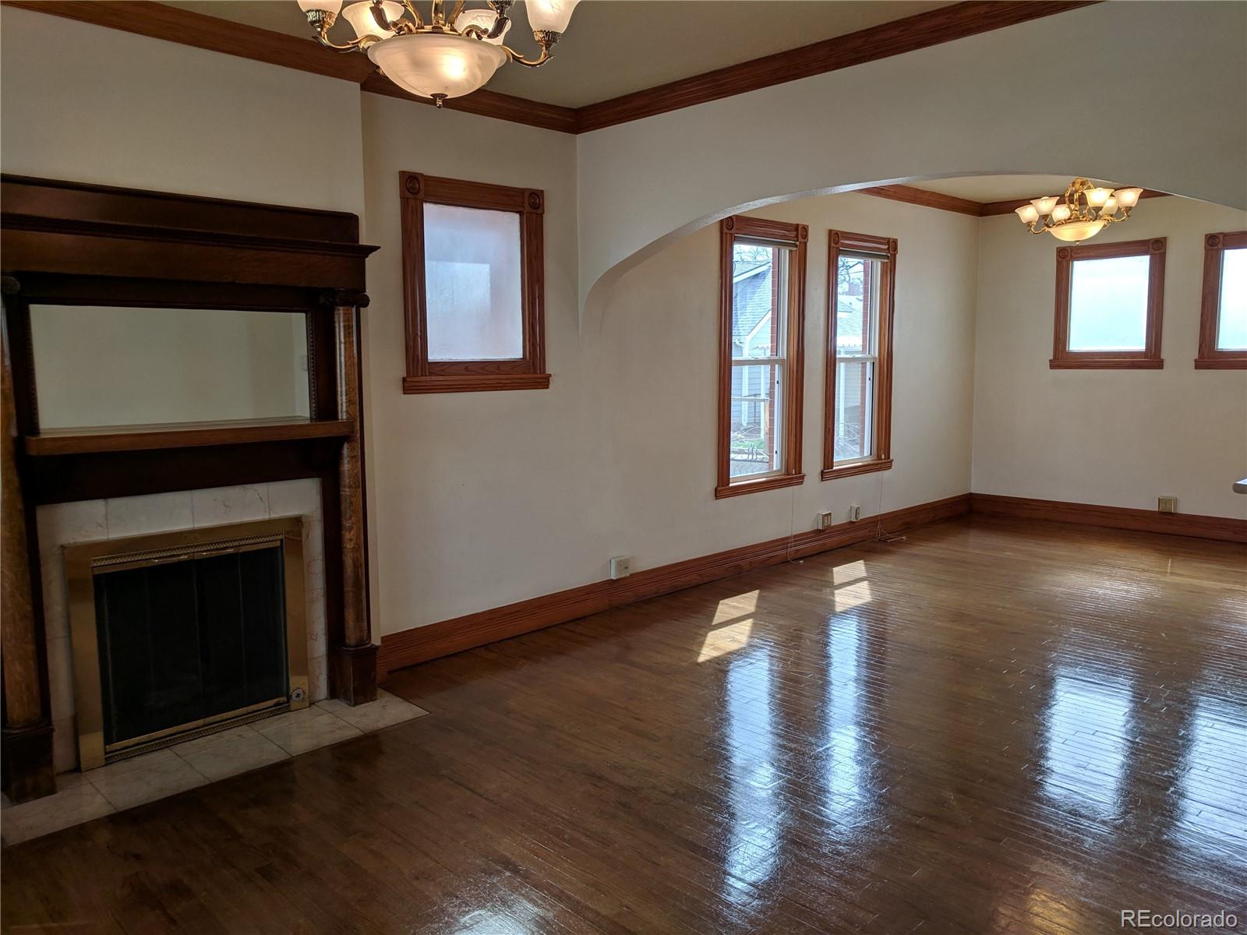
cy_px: 468
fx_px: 937
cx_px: 624
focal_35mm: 26
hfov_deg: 67.3
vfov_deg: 53.1
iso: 52
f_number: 2
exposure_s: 1/535
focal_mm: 4.67
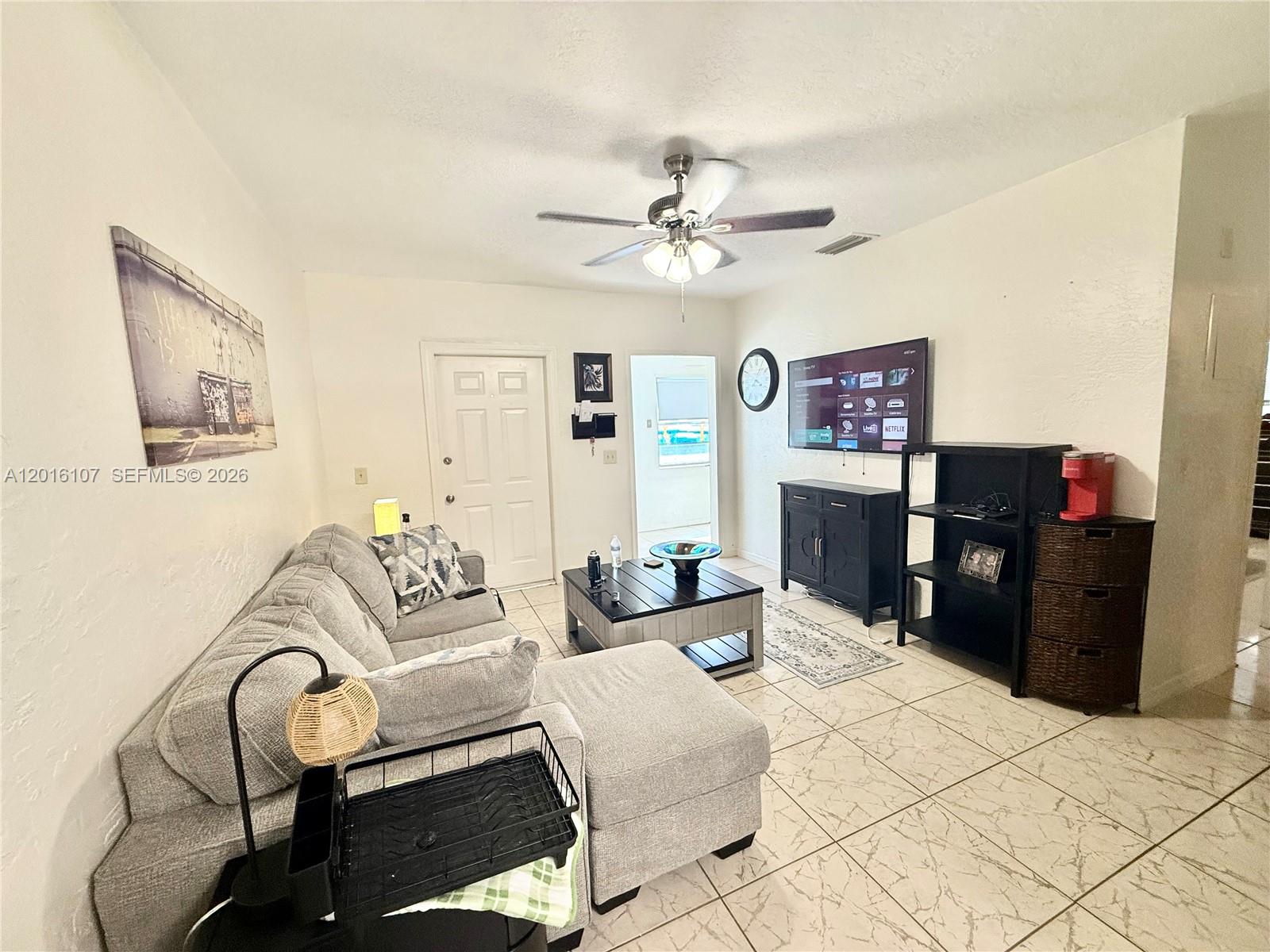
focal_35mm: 14
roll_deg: +1.7
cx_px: 635
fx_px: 514
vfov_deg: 85.7
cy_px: 476
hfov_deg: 102.1
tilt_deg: -4.8
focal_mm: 2.22
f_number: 2.2
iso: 250
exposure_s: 1/120
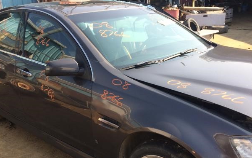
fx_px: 282
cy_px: 120
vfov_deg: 30.7
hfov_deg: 48.2
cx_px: 117
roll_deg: +1.6
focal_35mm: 41
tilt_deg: -21.2
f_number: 2.2
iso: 32
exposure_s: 1/604
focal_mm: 4.15
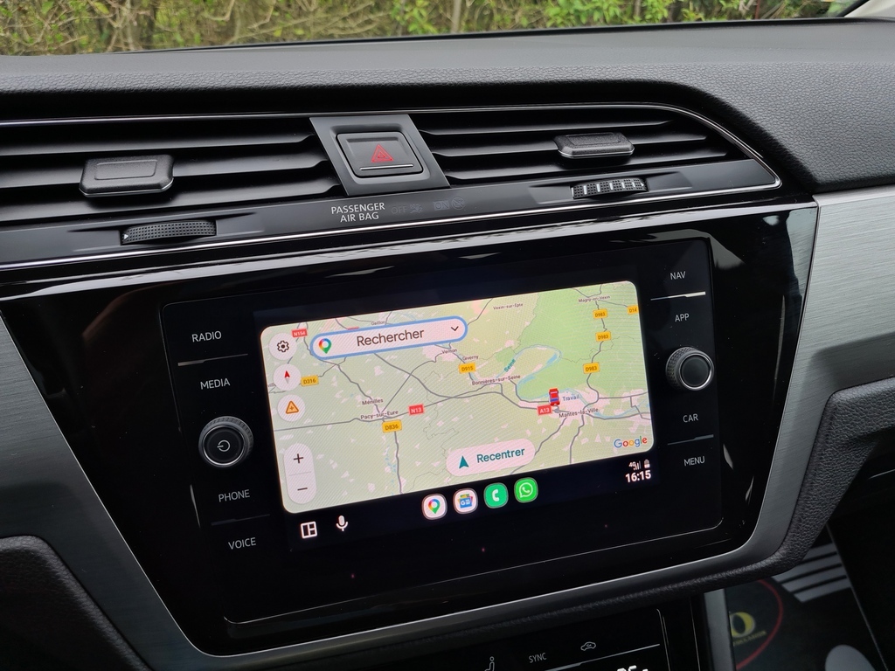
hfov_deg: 67.3
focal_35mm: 26
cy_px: 336
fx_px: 672
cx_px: 448
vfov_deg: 53.1
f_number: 1.8
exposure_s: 1/112
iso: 50
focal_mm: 5.4
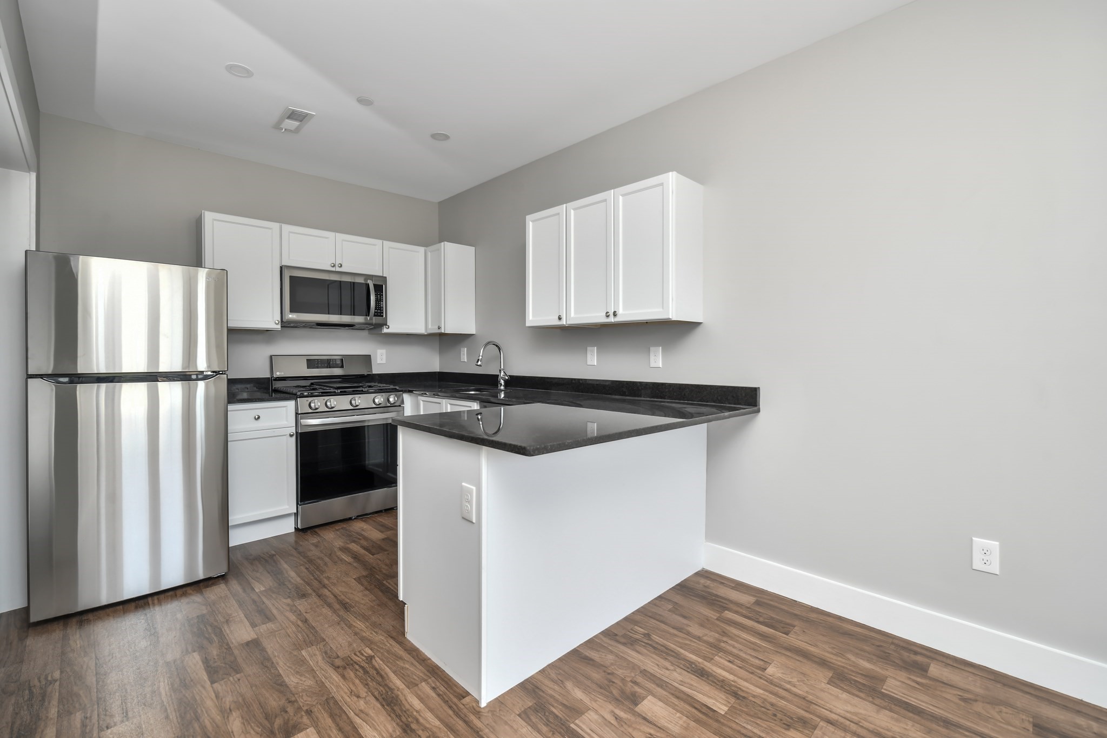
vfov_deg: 77.3
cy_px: 369
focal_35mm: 15
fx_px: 461
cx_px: 554
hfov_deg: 100.4
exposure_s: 1/30
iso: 200
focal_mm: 15
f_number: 7.1
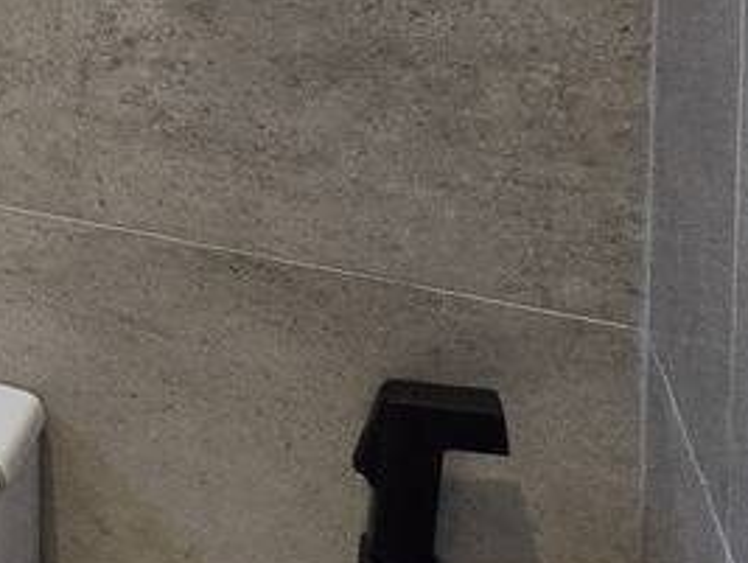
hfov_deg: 14.7
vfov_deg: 18.4
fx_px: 1515
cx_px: -1093
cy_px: -308
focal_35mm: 70
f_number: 2.2
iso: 320
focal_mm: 2.2
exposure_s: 1/60
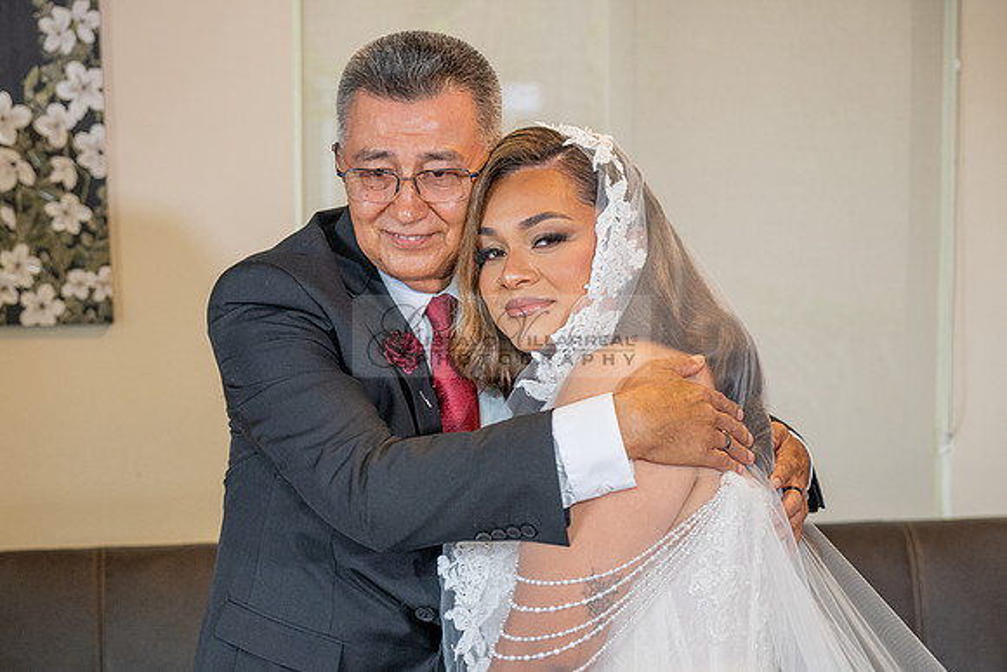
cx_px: 503
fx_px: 2101
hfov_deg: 27.0
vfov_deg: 18.2
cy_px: 382
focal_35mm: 75
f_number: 4
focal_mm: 66
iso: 1250
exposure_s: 1/200
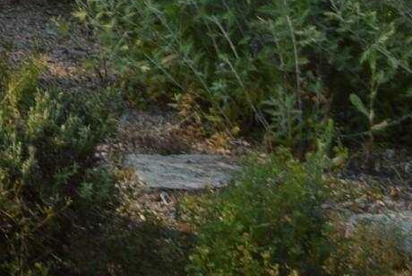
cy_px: -407
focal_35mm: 234
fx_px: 2681
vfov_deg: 5.7
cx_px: -537
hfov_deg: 8.2
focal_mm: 24
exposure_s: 1/320
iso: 200
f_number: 9
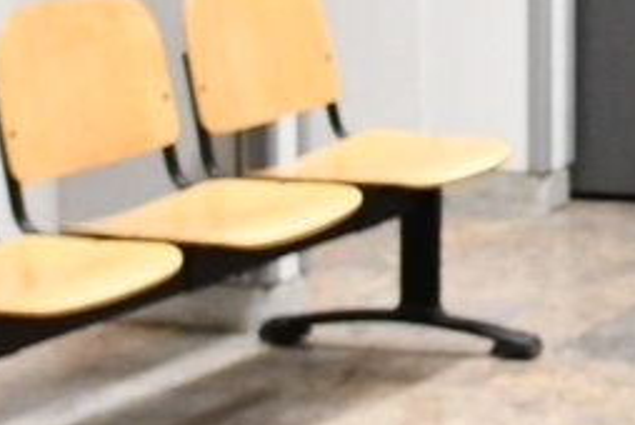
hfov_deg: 11.5
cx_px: 1465
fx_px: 2666
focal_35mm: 151
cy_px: -195
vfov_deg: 8.9
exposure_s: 1/125
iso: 2200
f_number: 2.8
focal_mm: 20
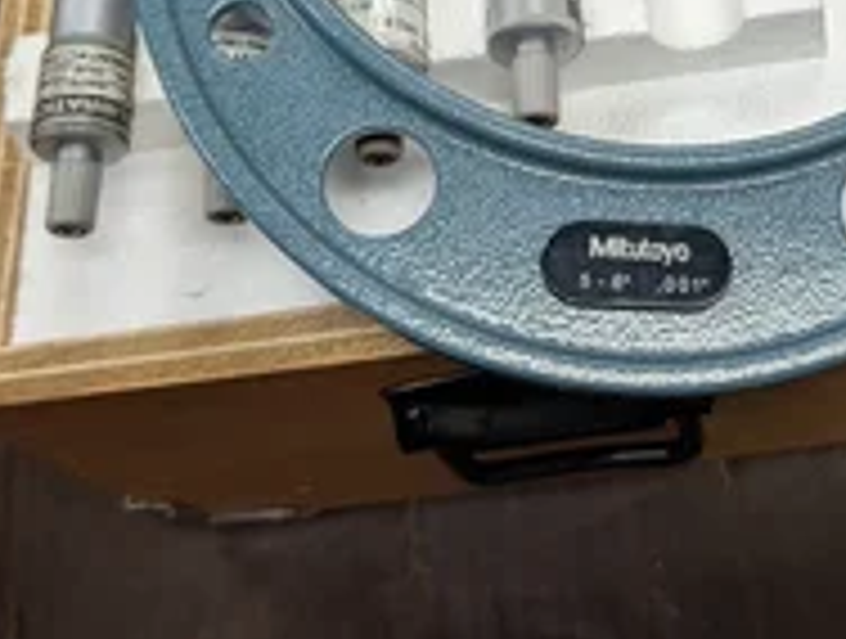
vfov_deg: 27.9
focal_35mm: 51
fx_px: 1250
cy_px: 92
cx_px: 666
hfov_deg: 36.3
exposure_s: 1/120
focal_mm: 6.9
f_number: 1.68
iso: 95
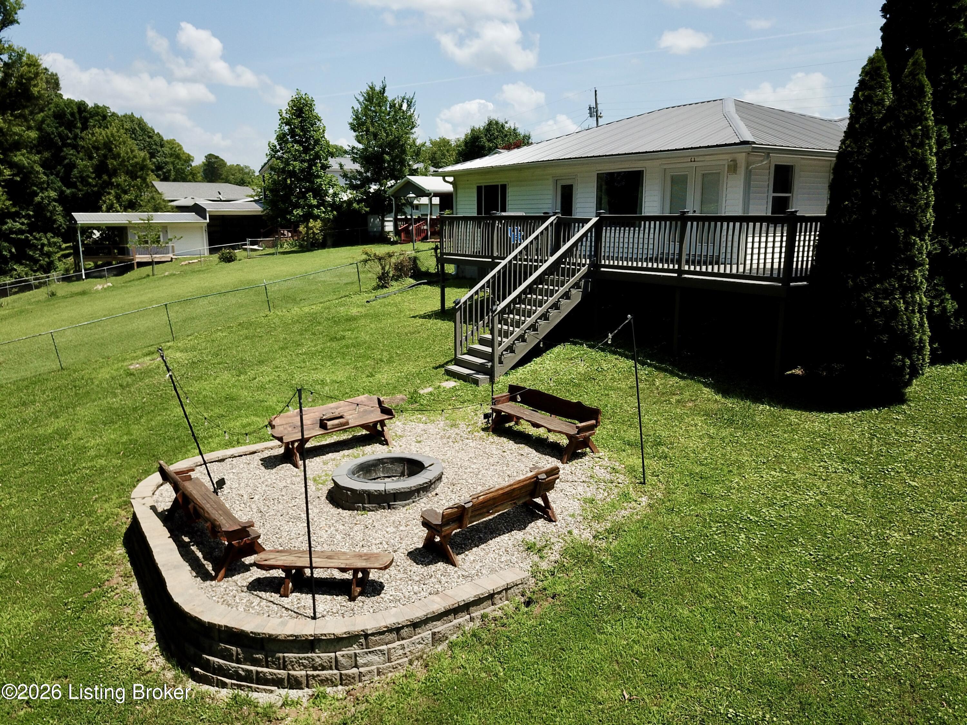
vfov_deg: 53.1
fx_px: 726
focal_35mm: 26
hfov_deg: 67.3
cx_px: 484
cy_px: 362
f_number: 2.2
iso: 100
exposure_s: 1/1484
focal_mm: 4.73
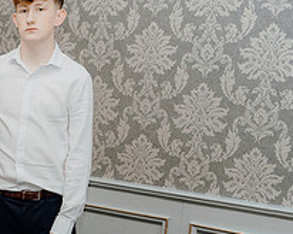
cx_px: -78
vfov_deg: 18.4
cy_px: 215
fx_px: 711
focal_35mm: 82
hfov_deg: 21.3
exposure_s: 1/160
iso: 2500
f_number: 5
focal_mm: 31
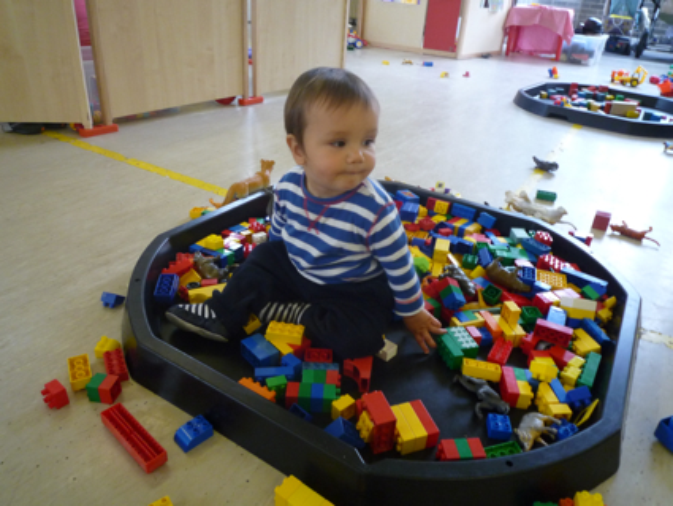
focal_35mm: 25
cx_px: 336
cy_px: 253
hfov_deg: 69.4
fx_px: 486
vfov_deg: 54.9
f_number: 2.8
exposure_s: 1/30
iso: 250
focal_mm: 4.4
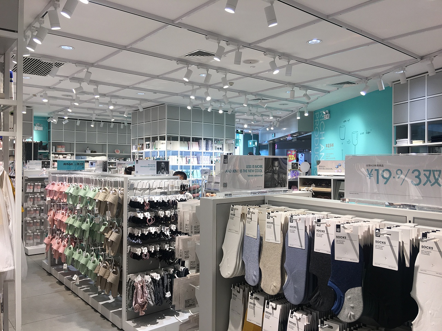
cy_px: 166
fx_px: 370
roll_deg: -0.5
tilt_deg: +0.5
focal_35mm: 29
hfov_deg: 61.7
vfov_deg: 48.2
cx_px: 221
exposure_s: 1/100
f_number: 2.2
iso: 25
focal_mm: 4.15
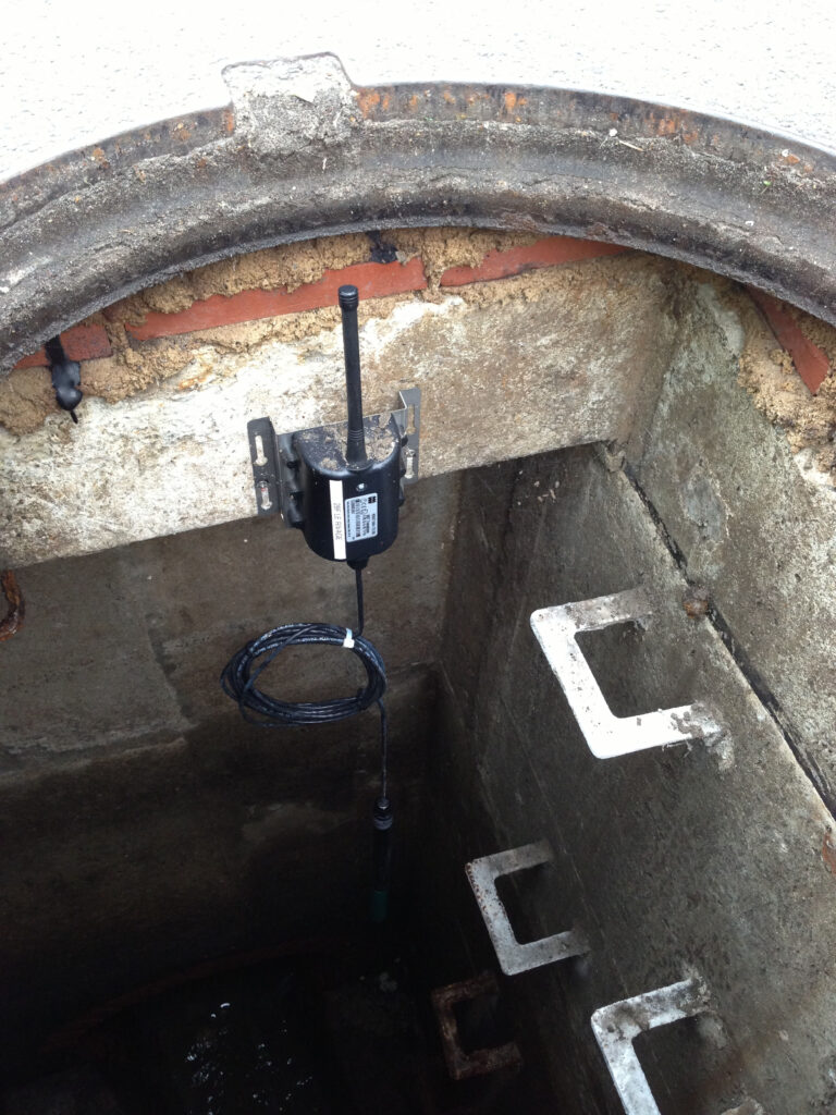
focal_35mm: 33
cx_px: 418
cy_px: 558
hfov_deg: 42.9
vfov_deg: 55.4
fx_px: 1063
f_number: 2.4
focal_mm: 4.13
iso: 125
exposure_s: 1/120
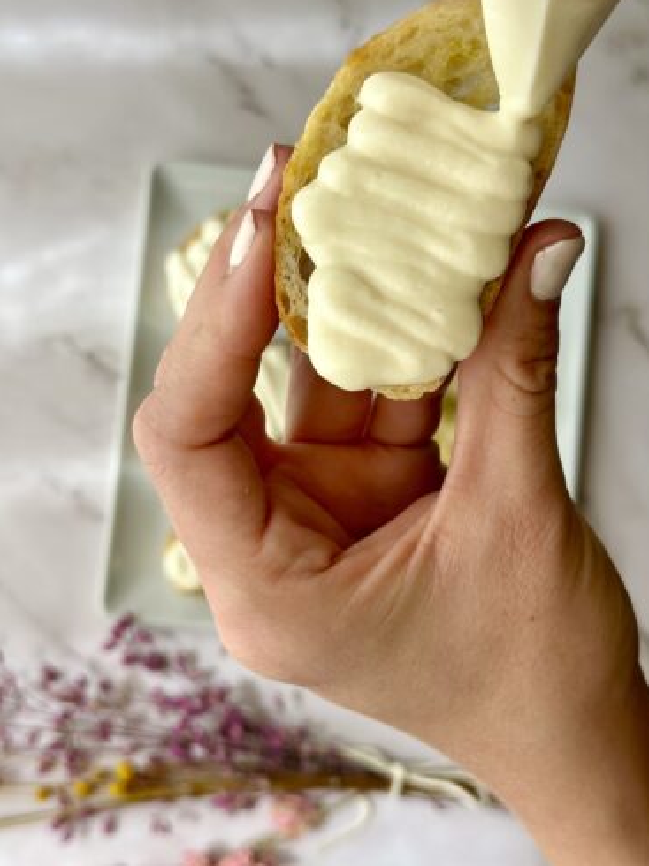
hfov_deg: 29.7
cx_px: 328
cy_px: 433
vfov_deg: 38.9
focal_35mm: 49
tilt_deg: -80.0
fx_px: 1226
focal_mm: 6.86
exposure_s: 1/1289
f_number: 1.78
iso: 80
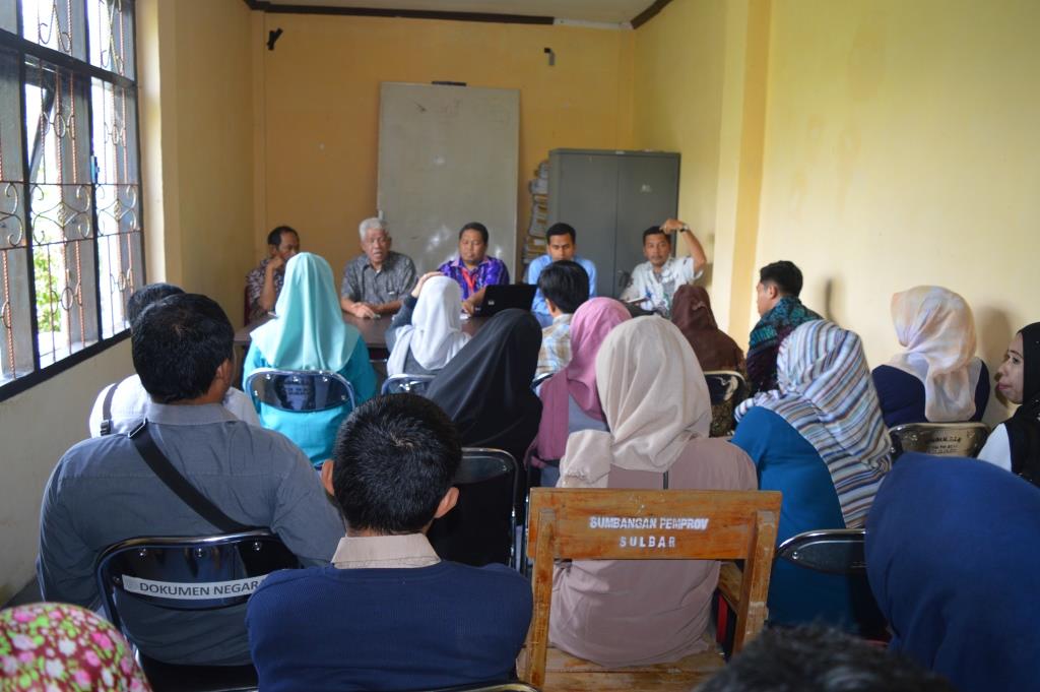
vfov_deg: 47.9
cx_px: 520
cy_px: 346
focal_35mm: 27
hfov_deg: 67.4
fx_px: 779
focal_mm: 18
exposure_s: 1/60
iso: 500
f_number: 3.5
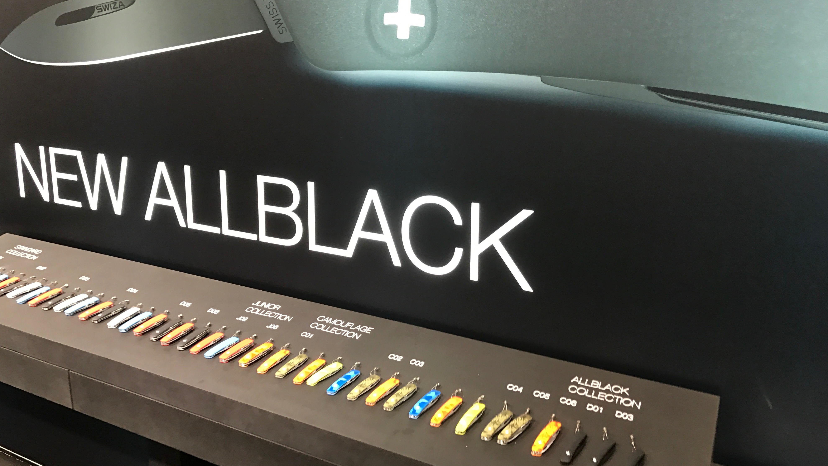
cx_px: 415
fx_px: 681
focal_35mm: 31
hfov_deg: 62.6
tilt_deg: -12.6
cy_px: 178
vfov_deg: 37.6
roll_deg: -1.1
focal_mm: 3.99
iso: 40
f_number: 1.8
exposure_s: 1/20
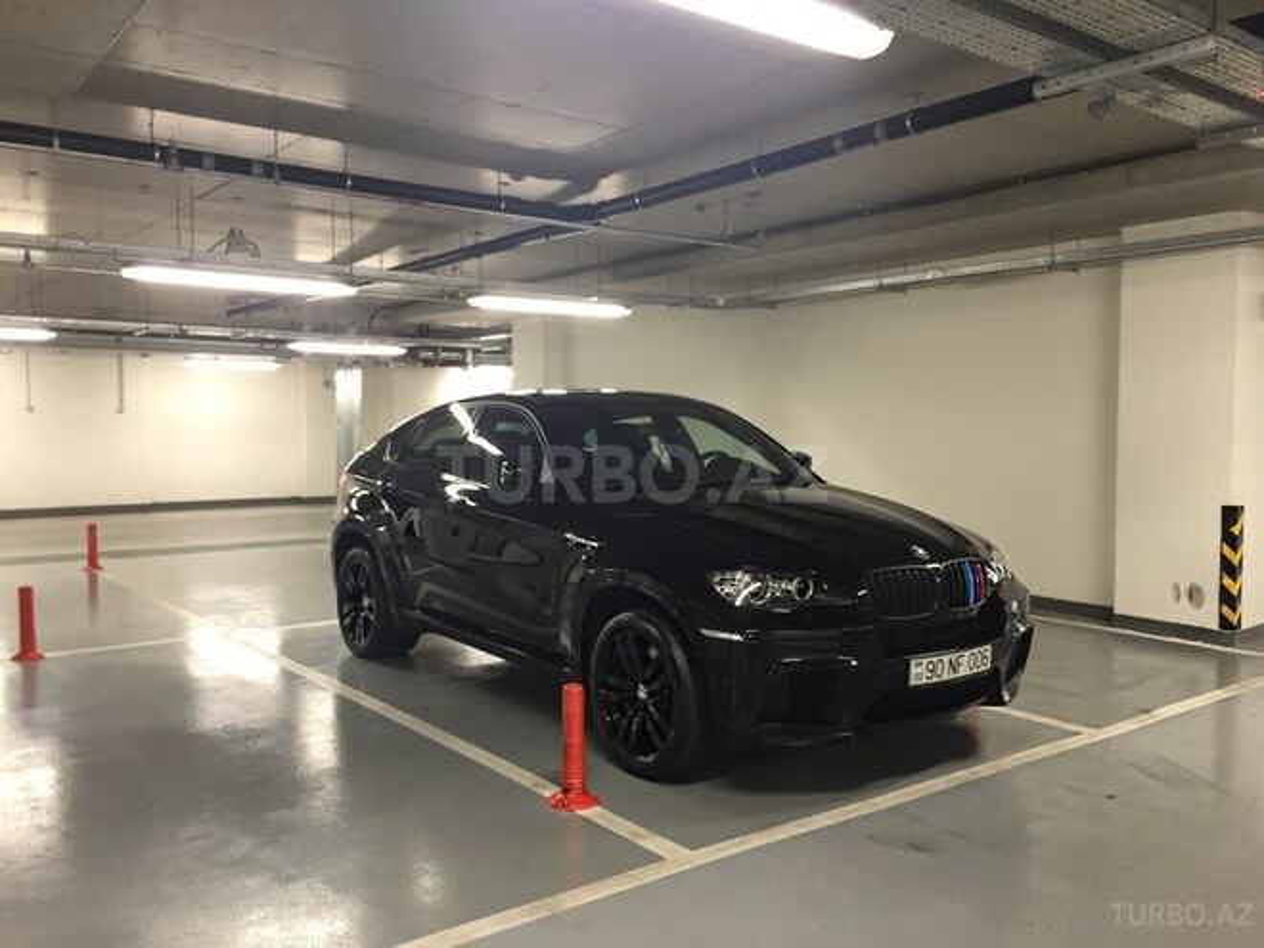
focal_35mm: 29
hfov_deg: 61.7
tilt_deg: -1.8
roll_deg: -0.3
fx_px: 1059
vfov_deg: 48.2
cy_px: 474
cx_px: 632
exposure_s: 1/33
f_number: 2.2
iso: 125
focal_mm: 4.15
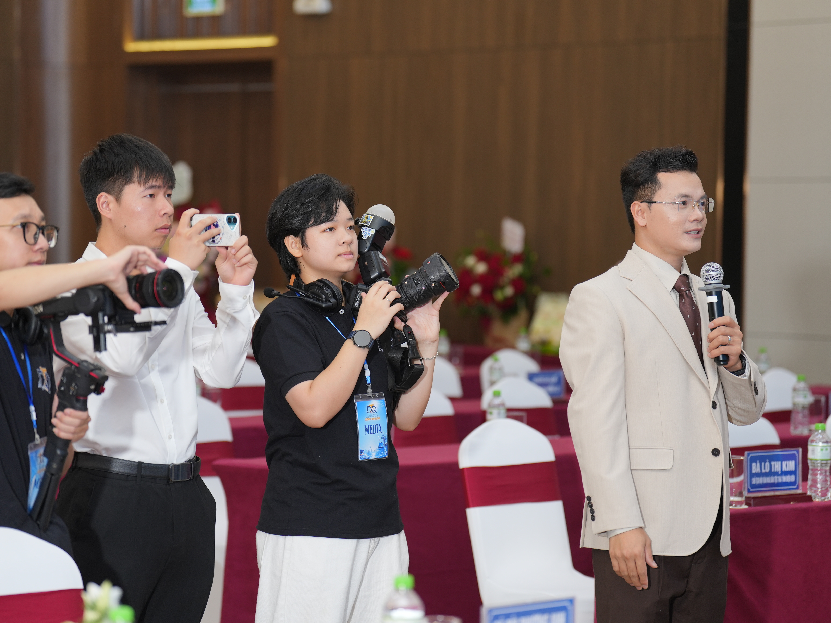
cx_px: 375
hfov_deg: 17.0
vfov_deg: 12.8
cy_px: 311
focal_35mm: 116
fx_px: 2785
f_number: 2.8
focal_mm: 107
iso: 320
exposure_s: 1/160
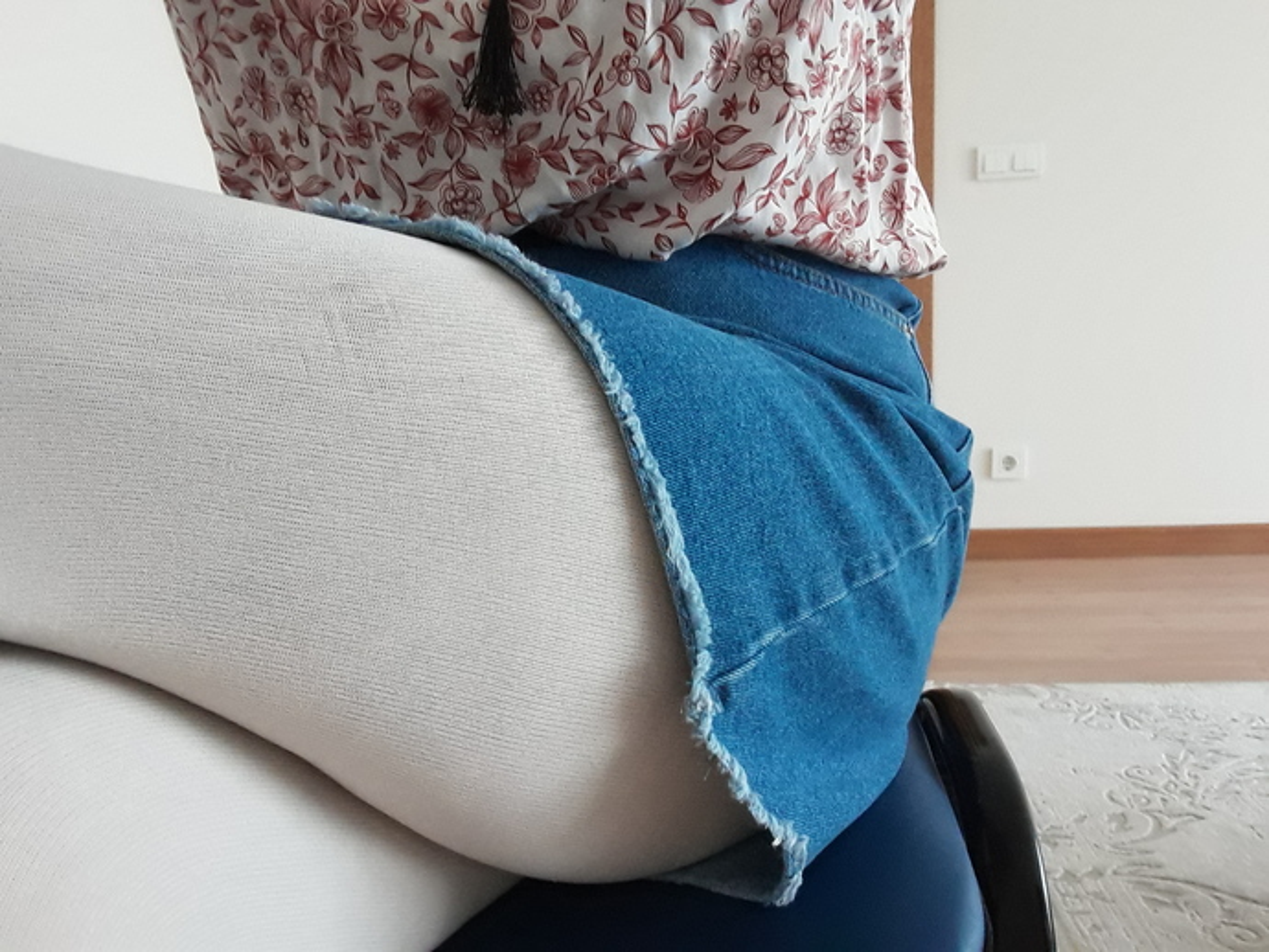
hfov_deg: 59.9
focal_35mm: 30
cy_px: 476
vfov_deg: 46.8
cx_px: 634
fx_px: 1100
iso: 250
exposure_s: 1/50
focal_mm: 2.2
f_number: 1.9
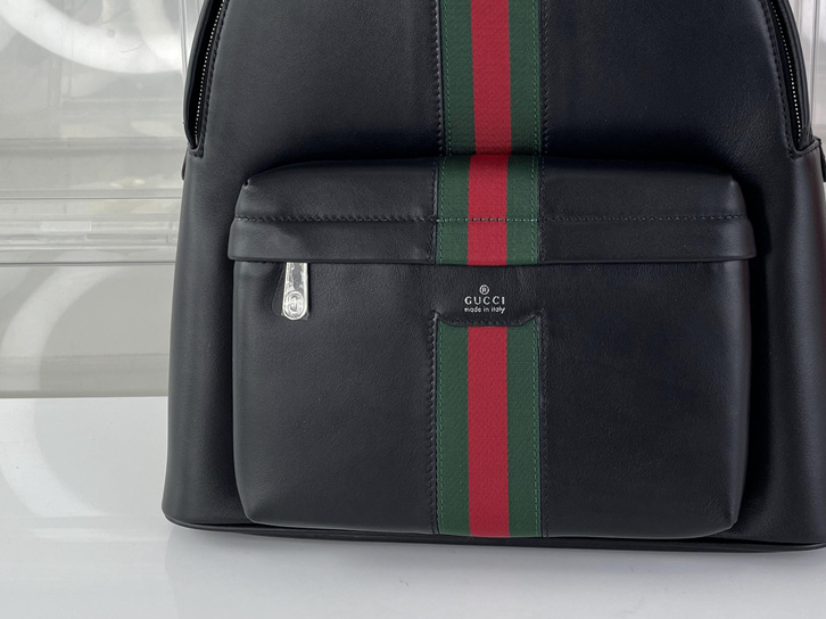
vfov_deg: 32.7
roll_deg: +0.4
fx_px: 1026
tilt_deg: -10.4
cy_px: 132
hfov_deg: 43.6
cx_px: 510
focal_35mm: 43
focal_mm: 4.2
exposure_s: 1/222
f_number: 1.6
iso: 32
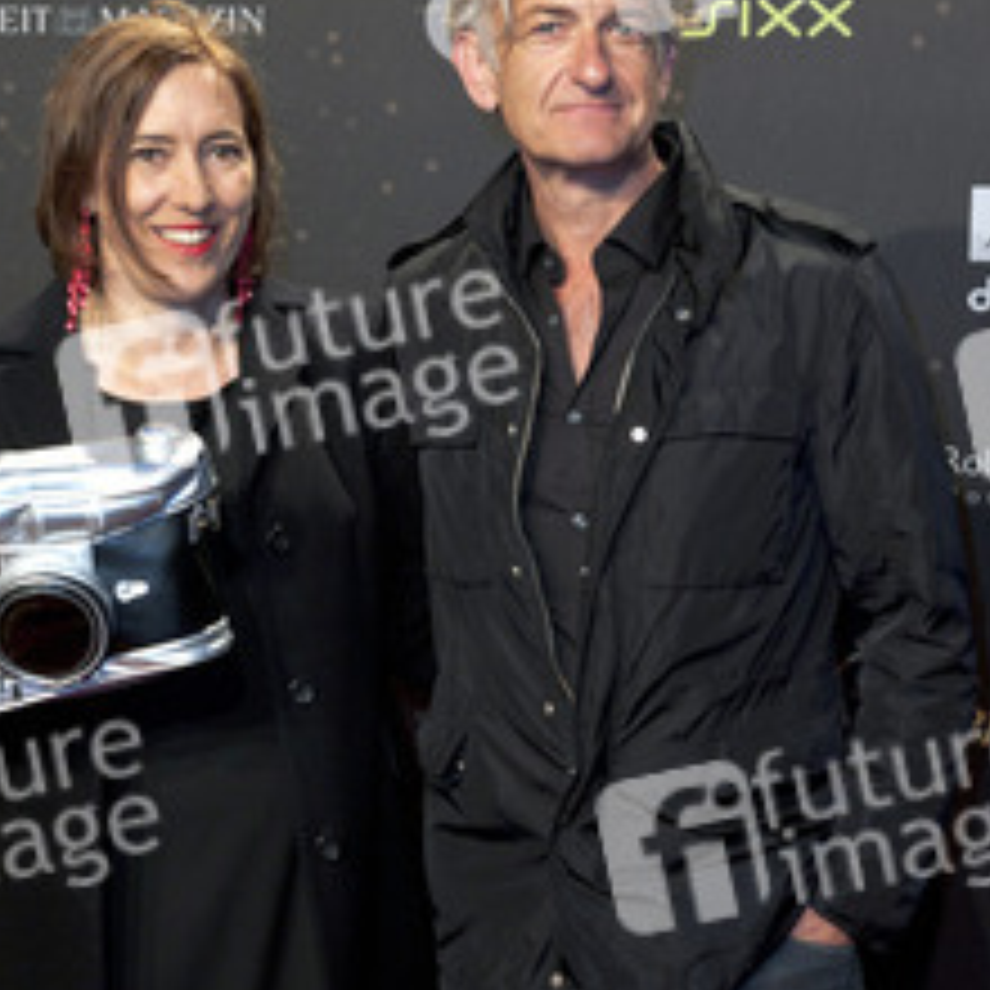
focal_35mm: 85
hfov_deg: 20.4
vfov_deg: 20.4
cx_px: 421
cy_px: 603
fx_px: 2750
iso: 1250
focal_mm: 55
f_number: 5.6
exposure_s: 1/100
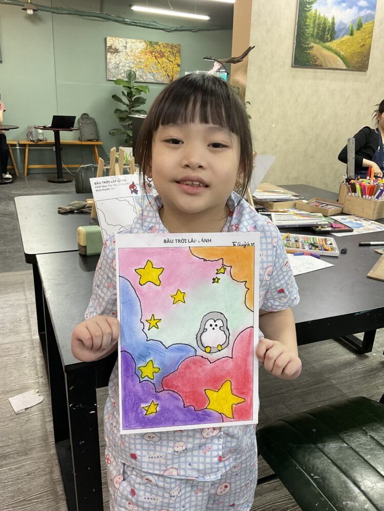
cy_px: 256
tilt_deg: -20.2
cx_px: 192
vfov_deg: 61.7
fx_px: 429
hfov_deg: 48.2
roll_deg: -2.5
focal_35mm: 29
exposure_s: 1/50
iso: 64
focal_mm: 3
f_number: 1.8
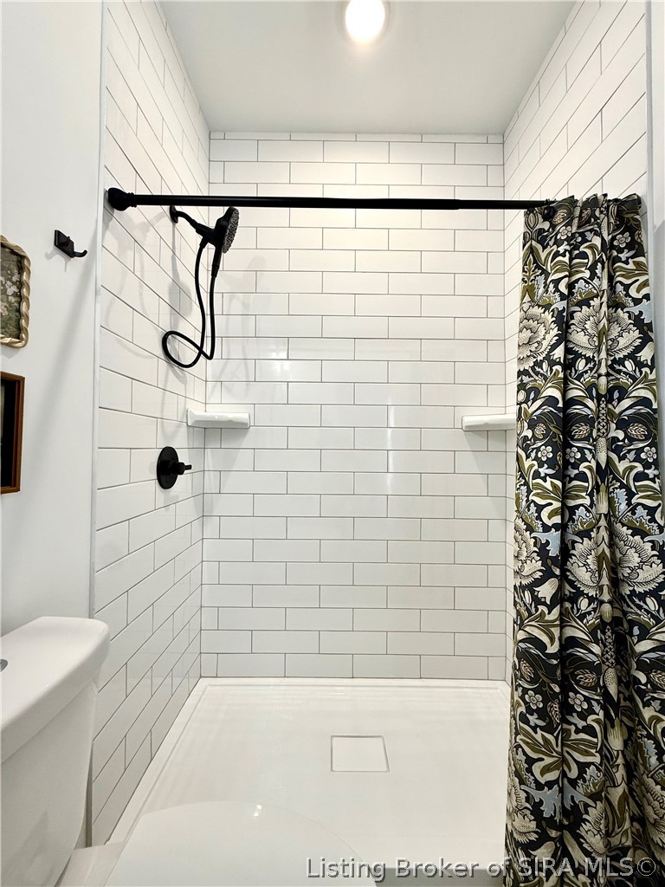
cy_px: 444
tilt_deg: +1.8
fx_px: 359
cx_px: 332
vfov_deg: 102.1
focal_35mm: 14
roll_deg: -0.7
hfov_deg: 85.7
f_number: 2.2
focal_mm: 2.22
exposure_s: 1/120
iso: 125
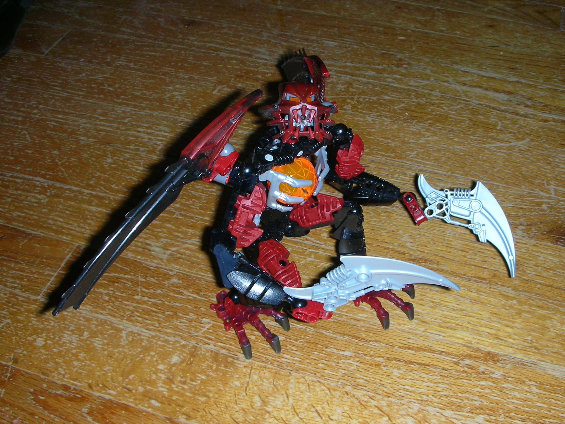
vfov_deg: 33.6
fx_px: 702
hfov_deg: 43.8
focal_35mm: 43
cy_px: 228
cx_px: 314
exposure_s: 1/60.1
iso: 50
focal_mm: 5.8
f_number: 3
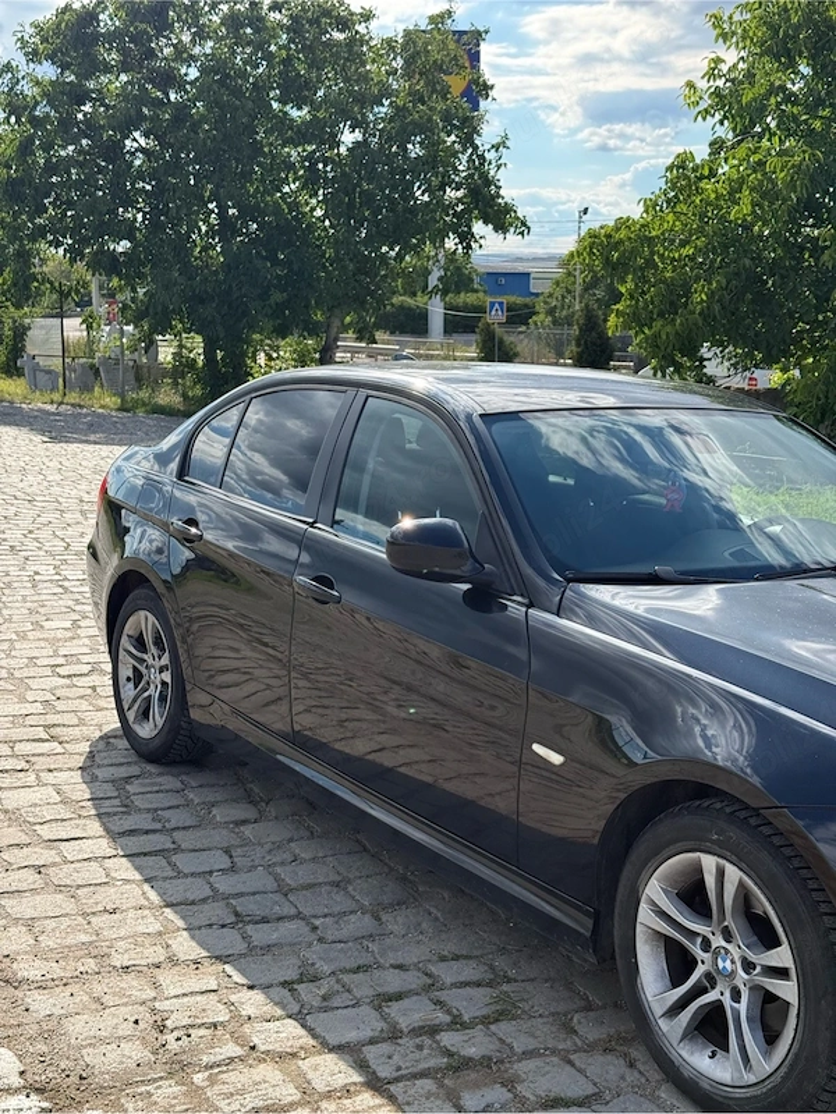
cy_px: 557
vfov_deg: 39.7
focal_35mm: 48
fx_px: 1546
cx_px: 418
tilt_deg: -9.4
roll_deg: -1.5
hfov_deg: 30.3
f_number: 1.78
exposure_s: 1/2976
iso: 100
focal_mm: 6.76
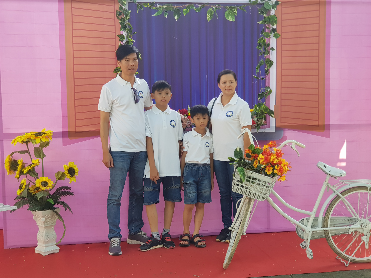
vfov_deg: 28.0
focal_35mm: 52
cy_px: 139
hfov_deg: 36.8
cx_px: 186
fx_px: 557
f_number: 2.4
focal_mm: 6
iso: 25
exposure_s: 1/46
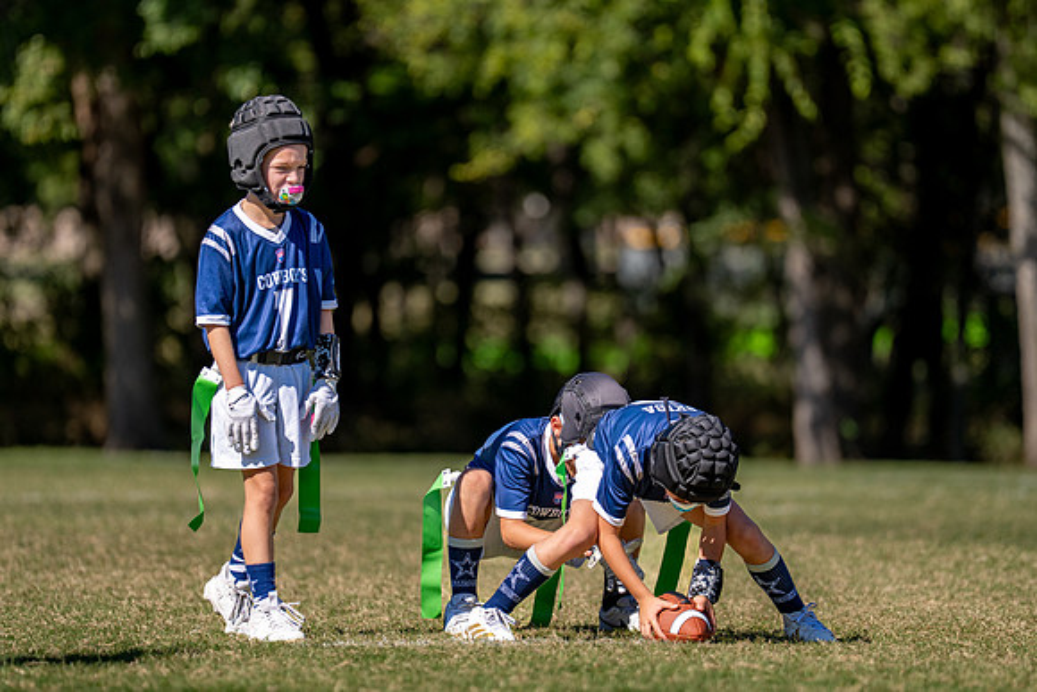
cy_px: 364
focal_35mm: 268
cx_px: 538
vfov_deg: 5.1
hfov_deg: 7.7
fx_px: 7732
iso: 160
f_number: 2.8
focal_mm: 200
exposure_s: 1/3200
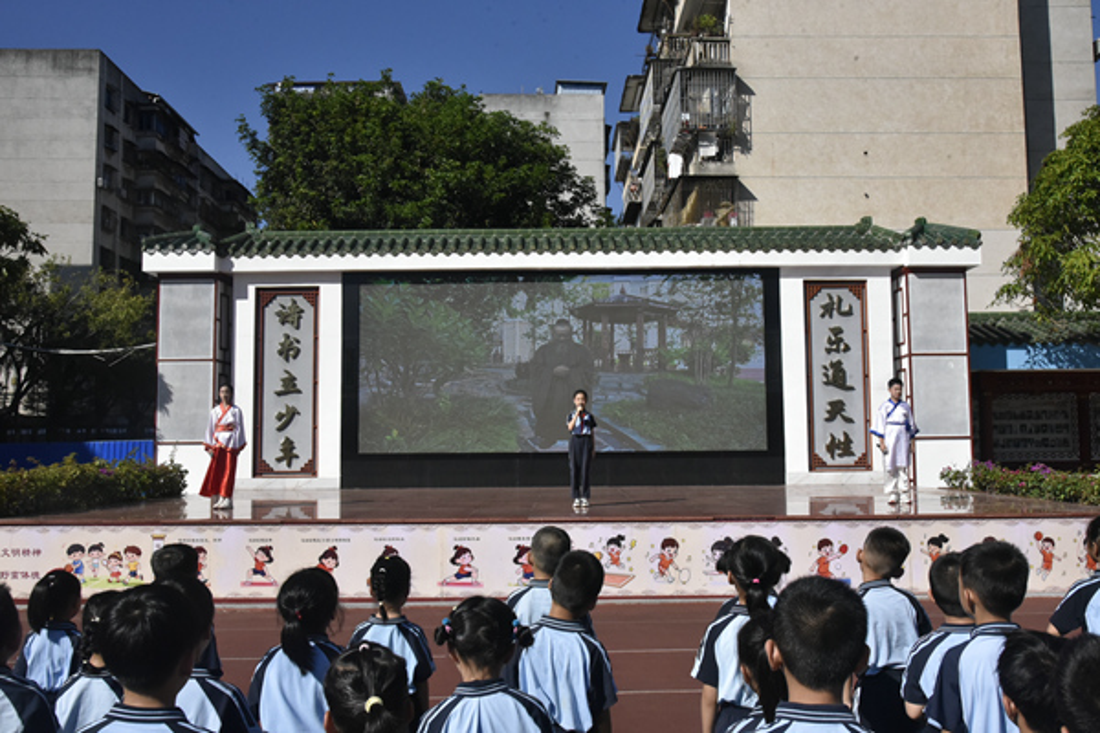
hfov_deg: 60.3
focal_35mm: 31
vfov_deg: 42.3
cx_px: 550
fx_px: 947
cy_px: 366
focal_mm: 31
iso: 4000
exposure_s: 1/3200
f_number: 16
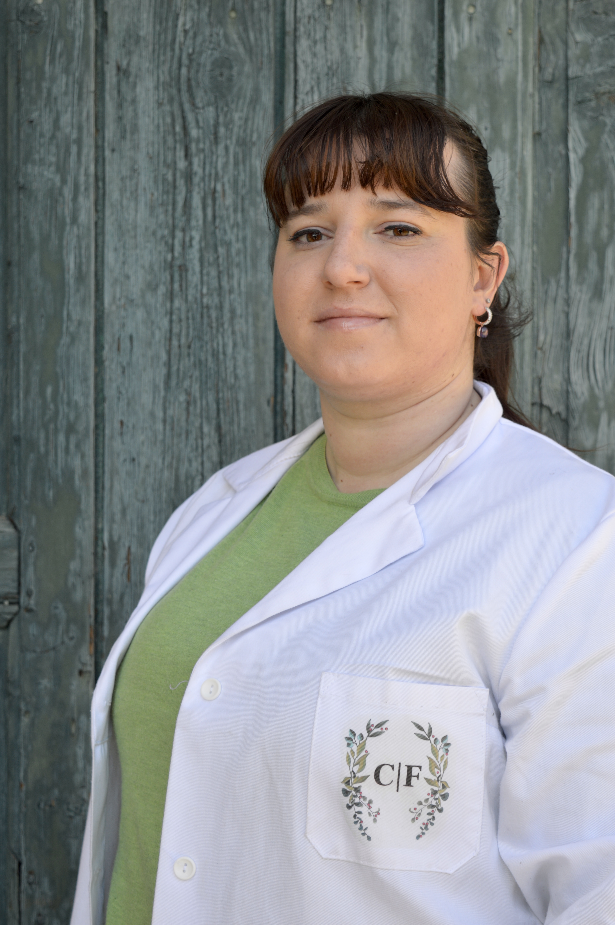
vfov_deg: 29.9
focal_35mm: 68
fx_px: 1733
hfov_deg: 20.1
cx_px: 308
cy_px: 462
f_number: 5.6
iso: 140
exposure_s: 1/125
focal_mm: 45
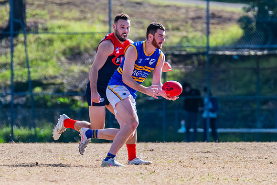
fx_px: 7171
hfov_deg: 2.2
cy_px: 50
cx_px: 120
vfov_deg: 1.5
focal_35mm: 932
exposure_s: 1/1600
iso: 640
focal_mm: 420
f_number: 6.3
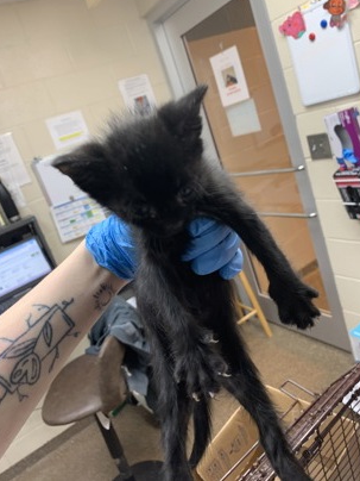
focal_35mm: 27
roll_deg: +18.5
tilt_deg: -13.5
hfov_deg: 51.4
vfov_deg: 65.3
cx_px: 181
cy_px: 232
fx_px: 374
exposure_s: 1/60
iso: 160
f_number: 1.8
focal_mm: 4.25
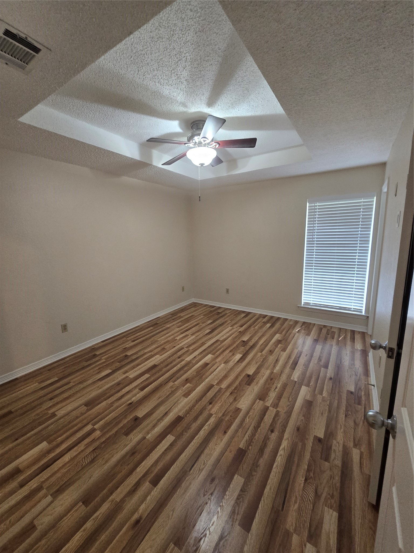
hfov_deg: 89.9
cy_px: 276
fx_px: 207
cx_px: 207
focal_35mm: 13
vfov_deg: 106.2
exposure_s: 1/60
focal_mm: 2.2
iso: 320
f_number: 2.2
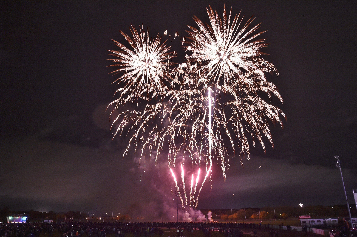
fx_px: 258
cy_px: 118
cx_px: 178
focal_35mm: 26
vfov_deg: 49.5
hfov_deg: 69.4
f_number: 10
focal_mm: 26
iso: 4000
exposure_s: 1/2.5
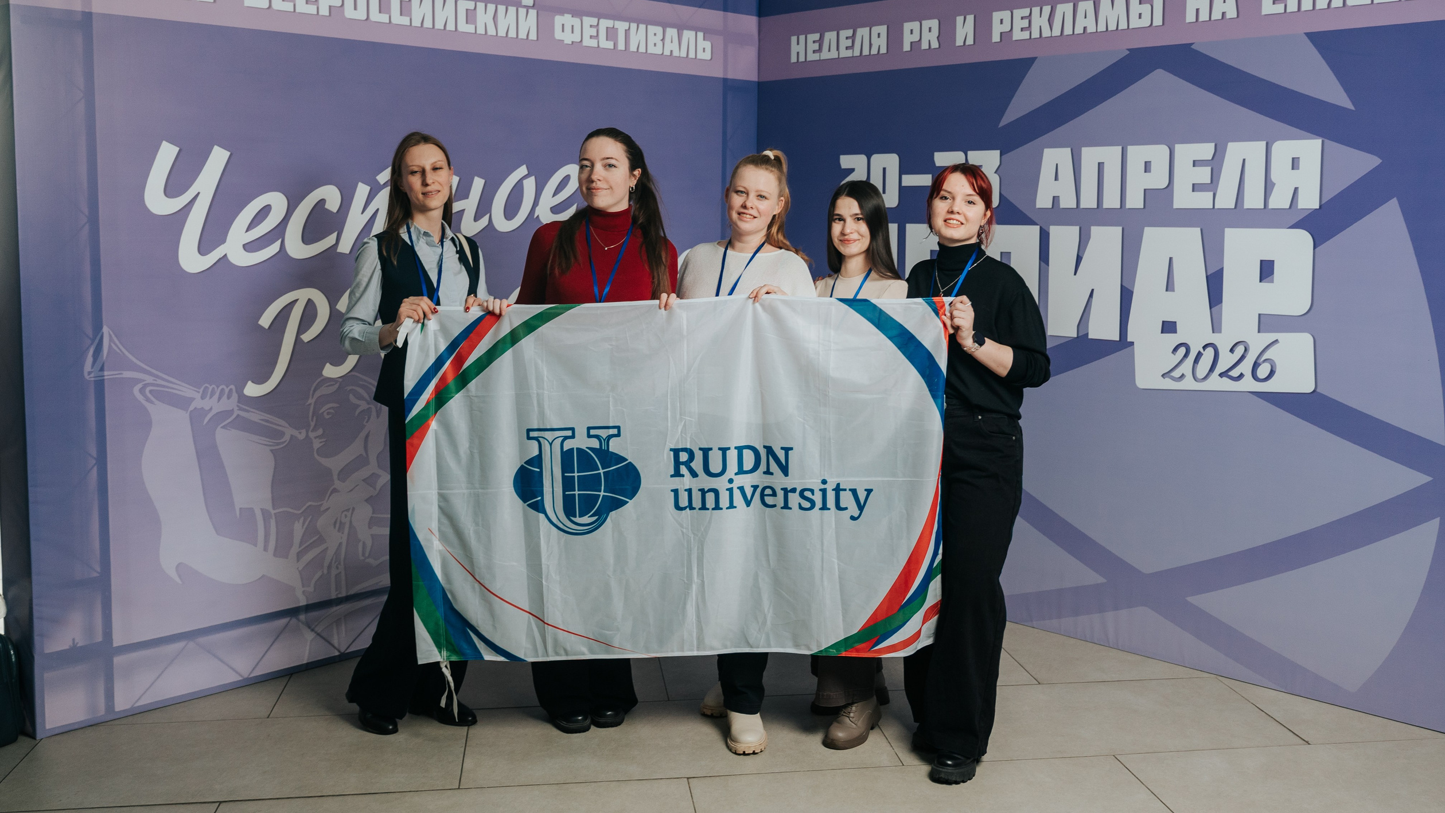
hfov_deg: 55.3
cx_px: 753
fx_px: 1379
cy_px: 318
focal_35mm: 36
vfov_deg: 32.7
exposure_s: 1/160
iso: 640
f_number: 2.8
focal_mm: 28
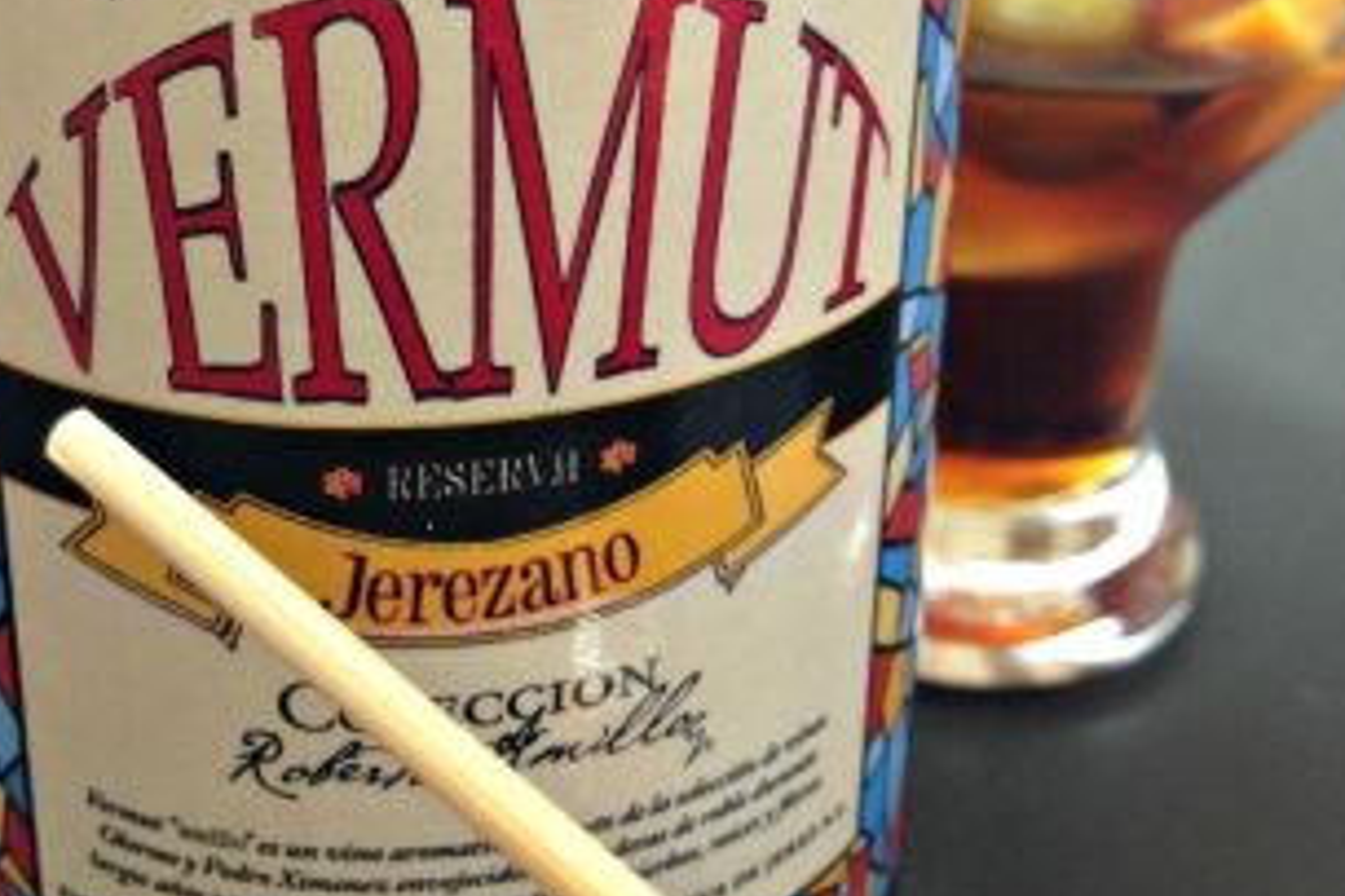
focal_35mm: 60
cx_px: 600
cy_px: 11
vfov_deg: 21.8
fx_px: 2240
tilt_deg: -21.5
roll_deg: -2.0
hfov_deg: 33.4
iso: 50
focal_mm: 4.12
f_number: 2.4
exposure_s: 1/298
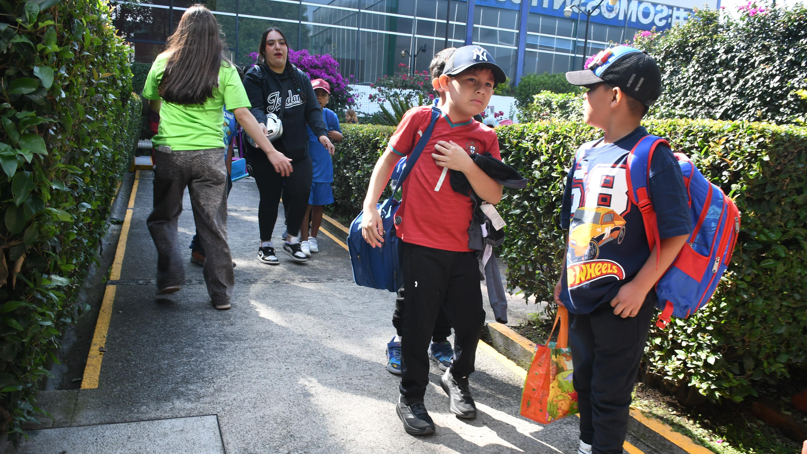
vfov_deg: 40.0
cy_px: 267
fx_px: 621
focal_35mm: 29
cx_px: 409
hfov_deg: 66.1
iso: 500
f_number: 9
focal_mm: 18
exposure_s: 1/100
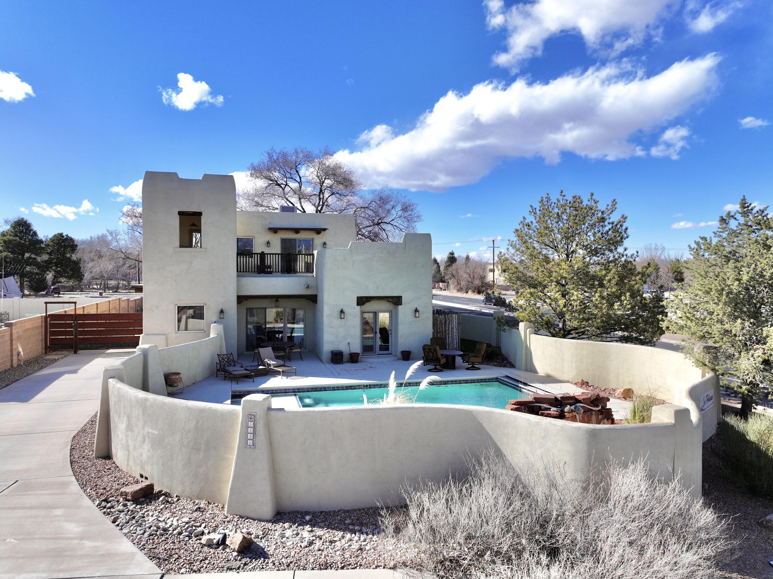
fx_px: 536
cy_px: 290
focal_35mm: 24
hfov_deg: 71.6
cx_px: 386
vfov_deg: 56.8
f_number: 2.8
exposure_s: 1/2000
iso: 110
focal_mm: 12.29
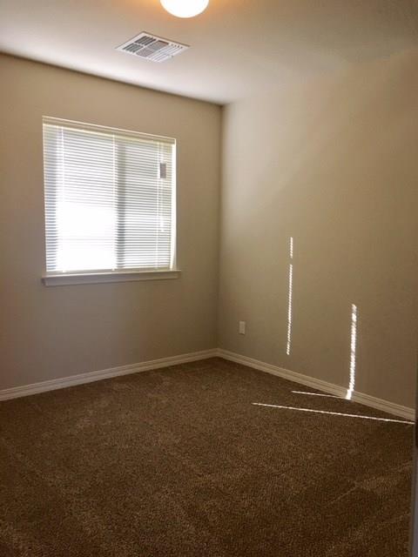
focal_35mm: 29
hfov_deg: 48.2
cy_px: 278
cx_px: 209
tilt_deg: -4.6
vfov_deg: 61.7
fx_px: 467
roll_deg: +0.1
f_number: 2.2
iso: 32
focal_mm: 4.15
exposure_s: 1/30
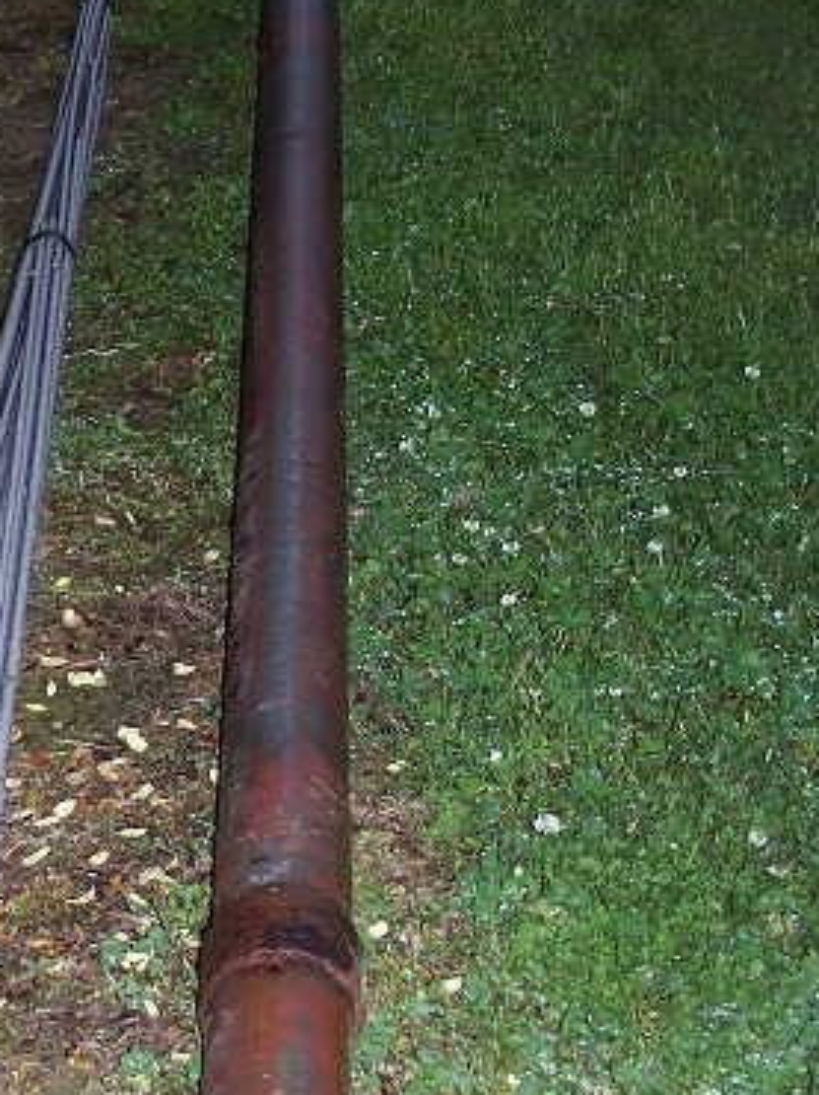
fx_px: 3379
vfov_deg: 18.3
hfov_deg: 13.7
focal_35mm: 107
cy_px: 707
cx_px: 83
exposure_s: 1/60
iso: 140
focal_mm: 8.5
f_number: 3
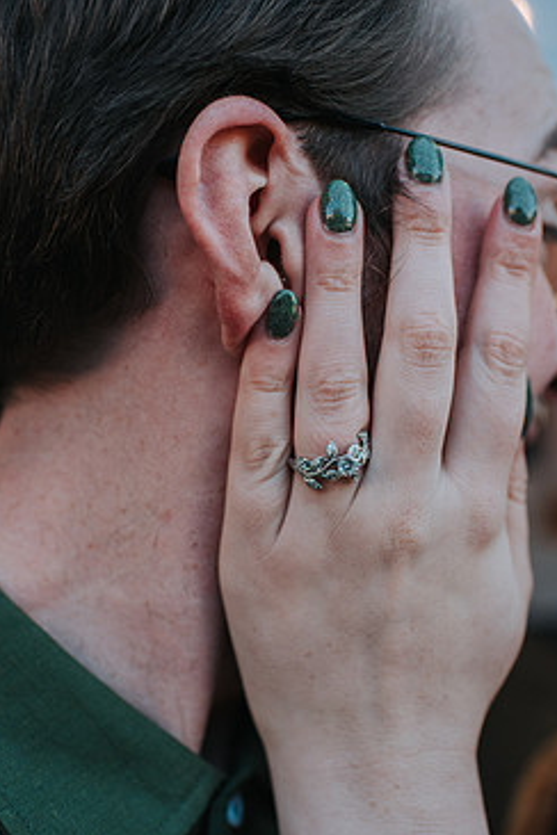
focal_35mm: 43
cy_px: 475
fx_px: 998
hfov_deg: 31.2
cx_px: 267
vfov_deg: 45.3
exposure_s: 1/1250
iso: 800
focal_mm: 35
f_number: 3.2
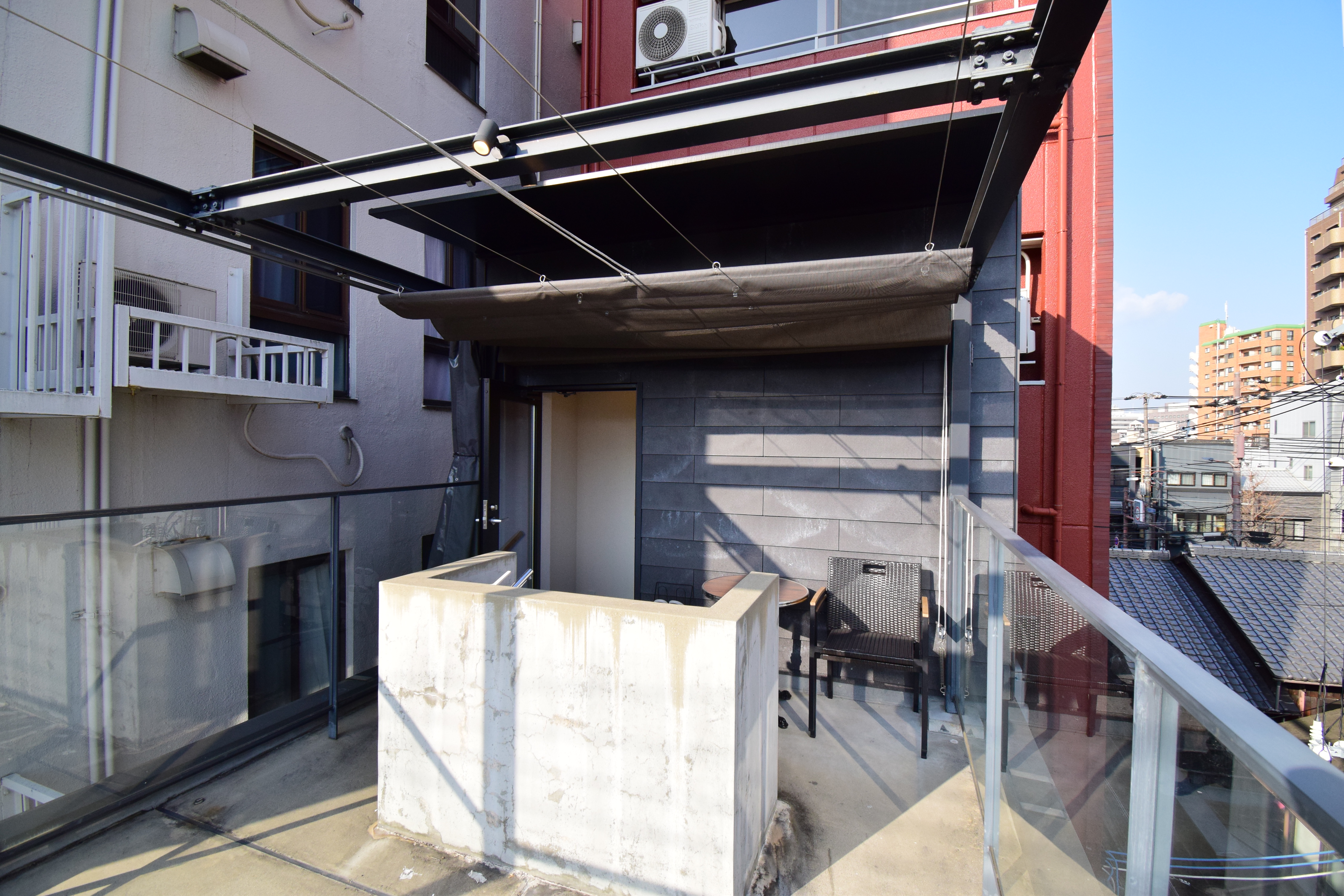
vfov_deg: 77.4
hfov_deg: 100.4
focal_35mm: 15
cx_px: 672
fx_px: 560
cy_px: 448
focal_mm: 10
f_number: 8
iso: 800
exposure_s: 1/1000
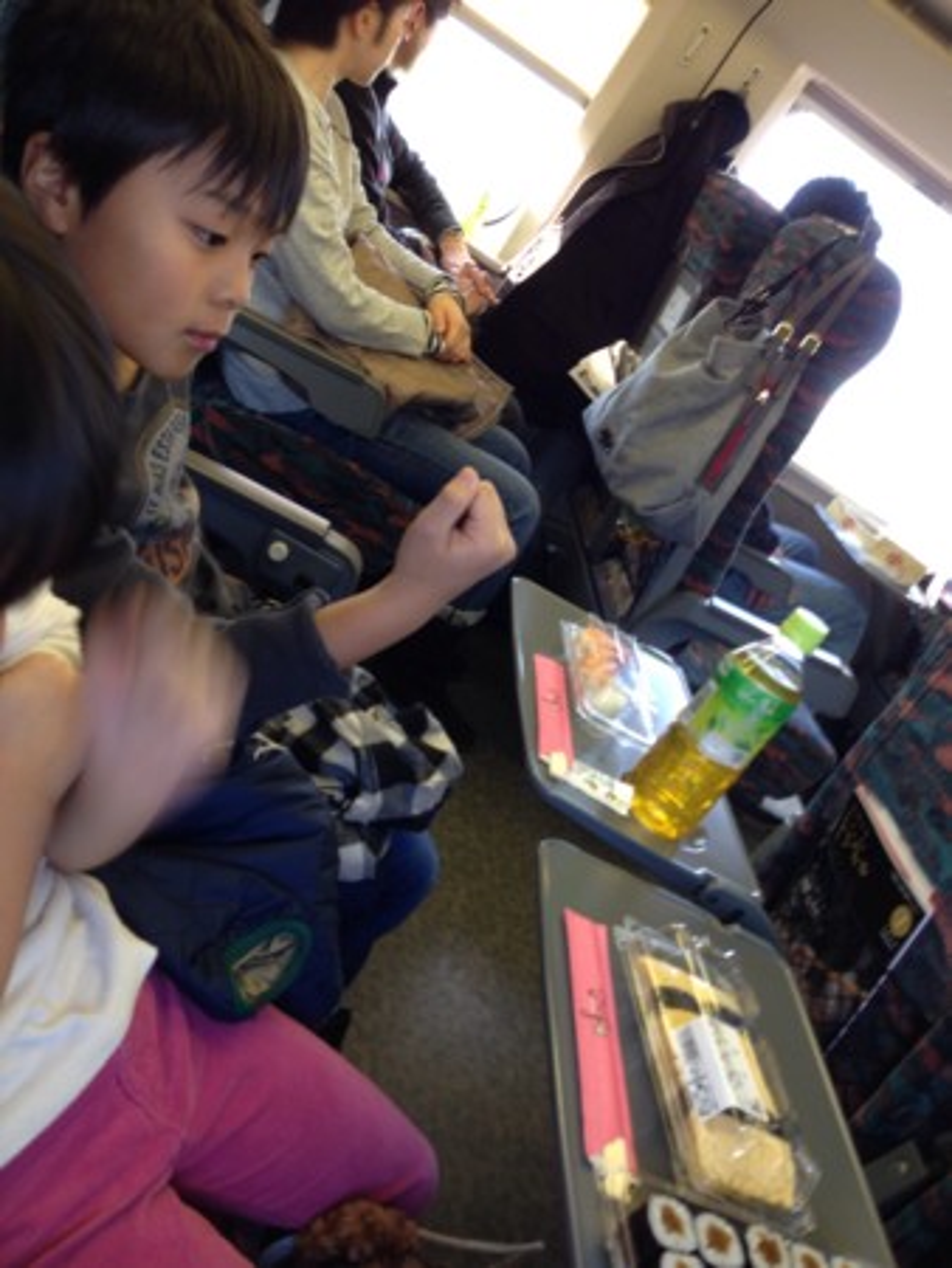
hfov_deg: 43.0
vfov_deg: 55.3
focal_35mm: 33
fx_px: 1209
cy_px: 634
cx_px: 476
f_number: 2.4
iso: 64
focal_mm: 4.12
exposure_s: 1/20
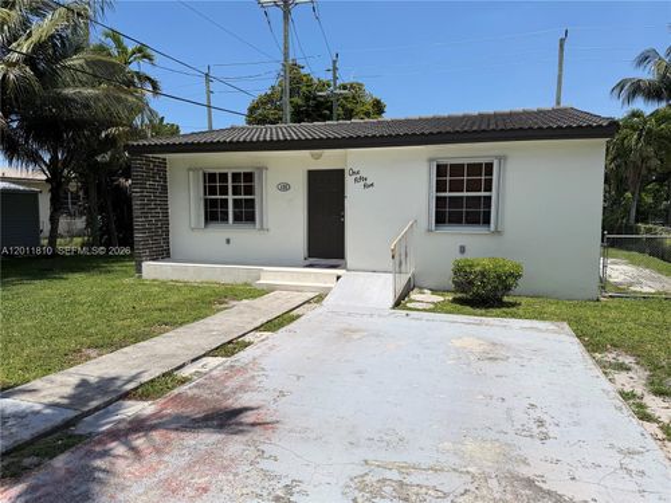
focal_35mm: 24
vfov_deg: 56.8
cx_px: 336
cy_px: 252
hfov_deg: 71.6
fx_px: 465
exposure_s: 1/6711
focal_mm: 6.76
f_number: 1.78
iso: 80
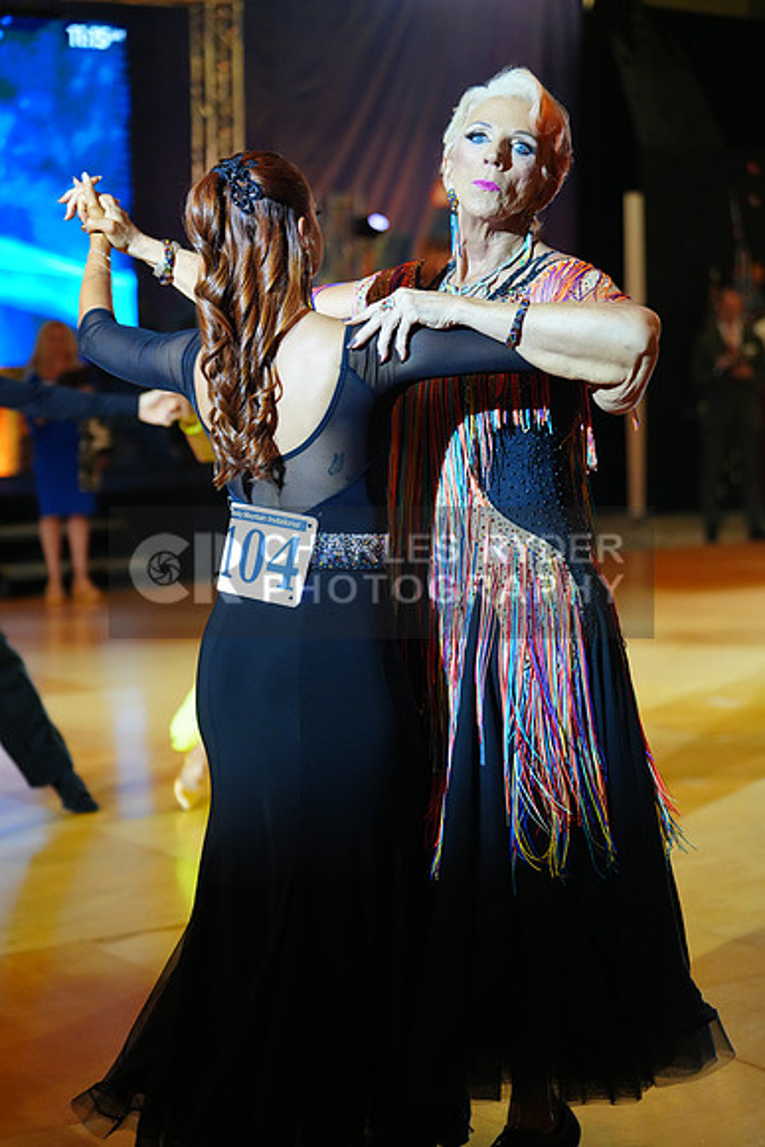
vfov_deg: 28.8
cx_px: 382
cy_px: 574
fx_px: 2230
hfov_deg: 19.5
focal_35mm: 70
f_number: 2.8
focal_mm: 70
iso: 3200
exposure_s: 1/640
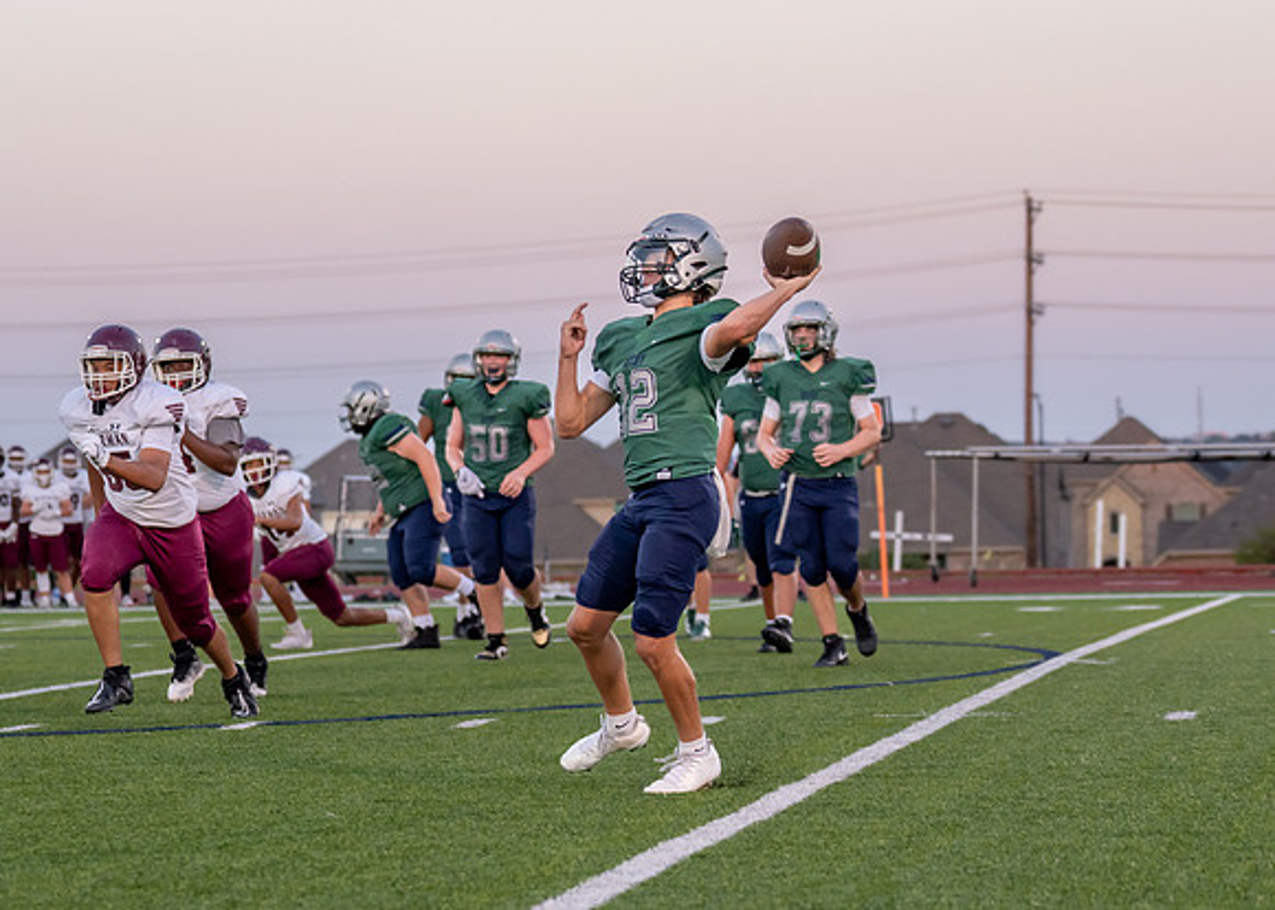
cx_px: 700
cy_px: 635
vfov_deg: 10.3
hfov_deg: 14.4
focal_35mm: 139
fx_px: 5044
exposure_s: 1/1000
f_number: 2.8
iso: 800
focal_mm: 70
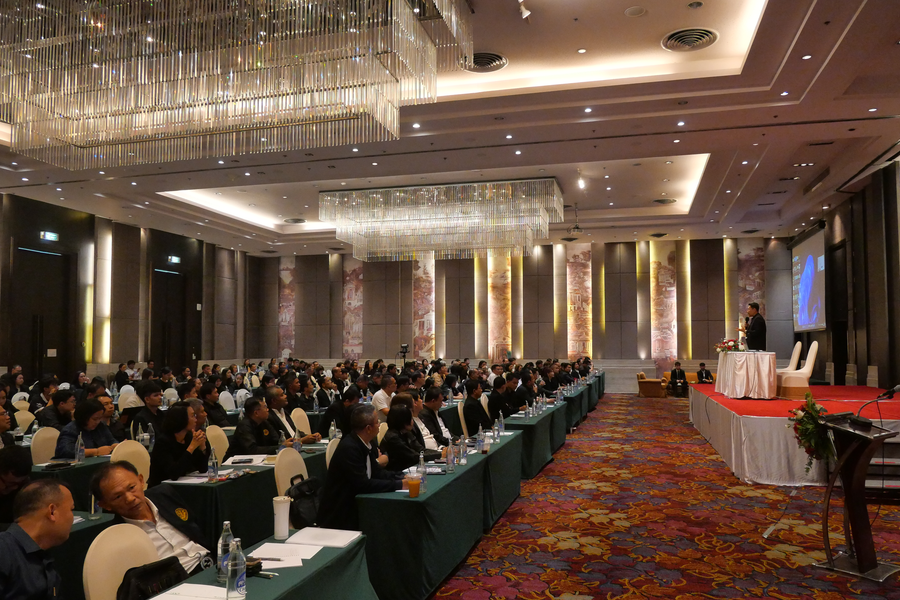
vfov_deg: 51.3
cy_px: 312
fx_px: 625
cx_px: 465
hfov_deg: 71.5
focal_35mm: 25
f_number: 4.5
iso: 3200
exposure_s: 1/200
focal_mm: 12
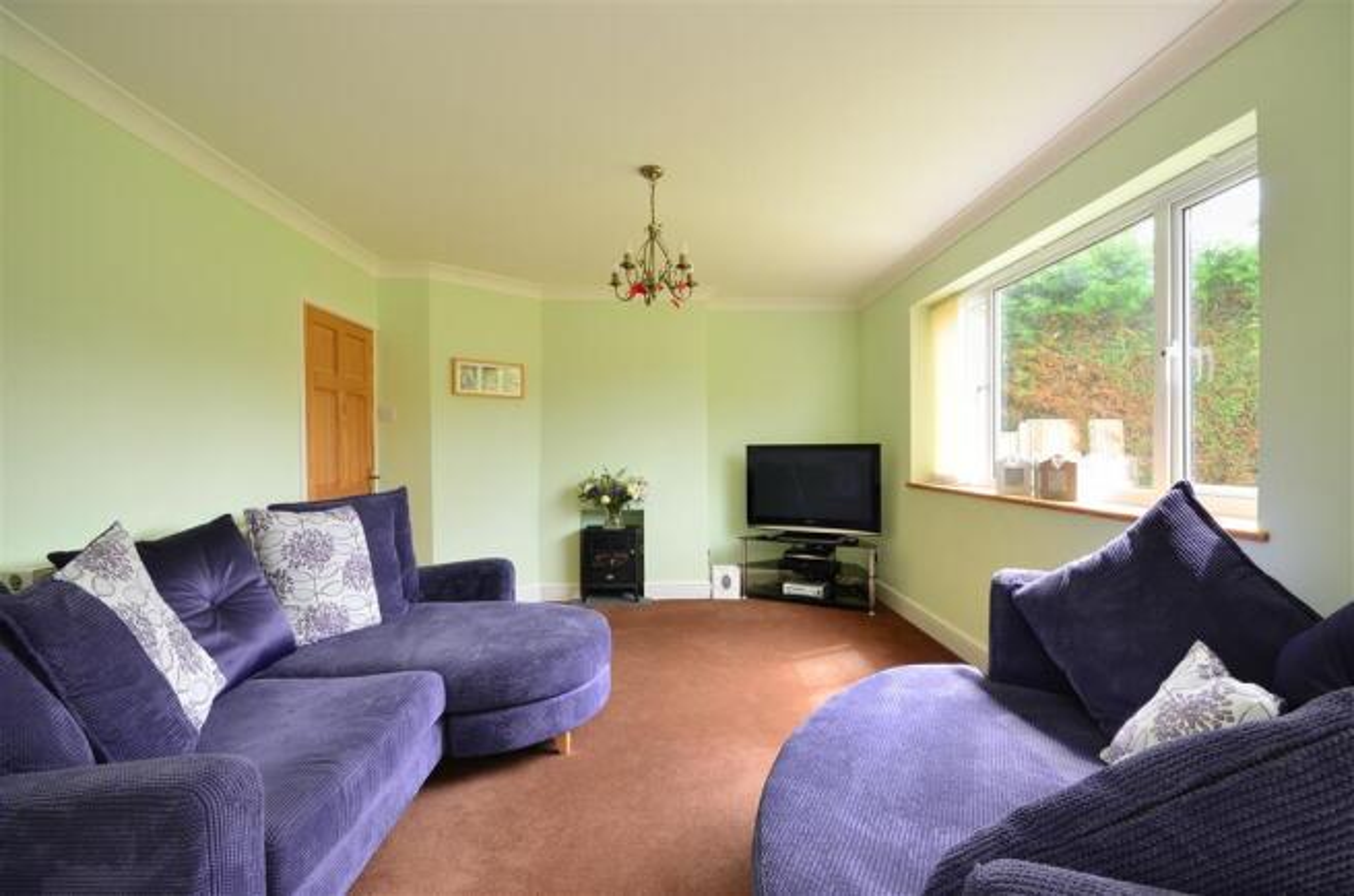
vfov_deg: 77.0
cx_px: 677
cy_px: 448
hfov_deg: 100.5
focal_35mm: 15
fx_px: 563
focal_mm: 10
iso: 200
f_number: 11
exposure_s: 1/5
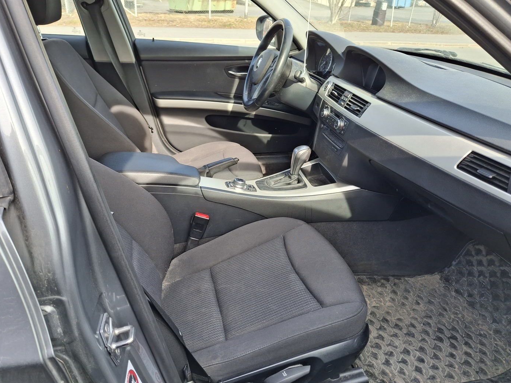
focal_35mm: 26
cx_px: 251
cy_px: 188
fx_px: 384
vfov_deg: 53.0
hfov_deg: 67.3
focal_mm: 4.69
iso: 32
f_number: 1.8
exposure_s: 1/253
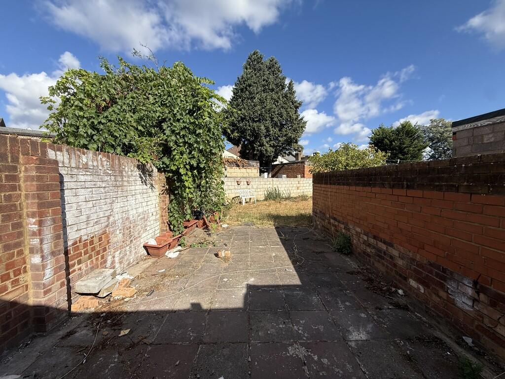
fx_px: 204
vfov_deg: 85.7
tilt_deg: -2.4
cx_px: 252
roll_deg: +0.6
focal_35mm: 14
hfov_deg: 102.1
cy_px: 190
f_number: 2.2
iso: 50
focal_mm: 2.22
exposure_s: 1/2024
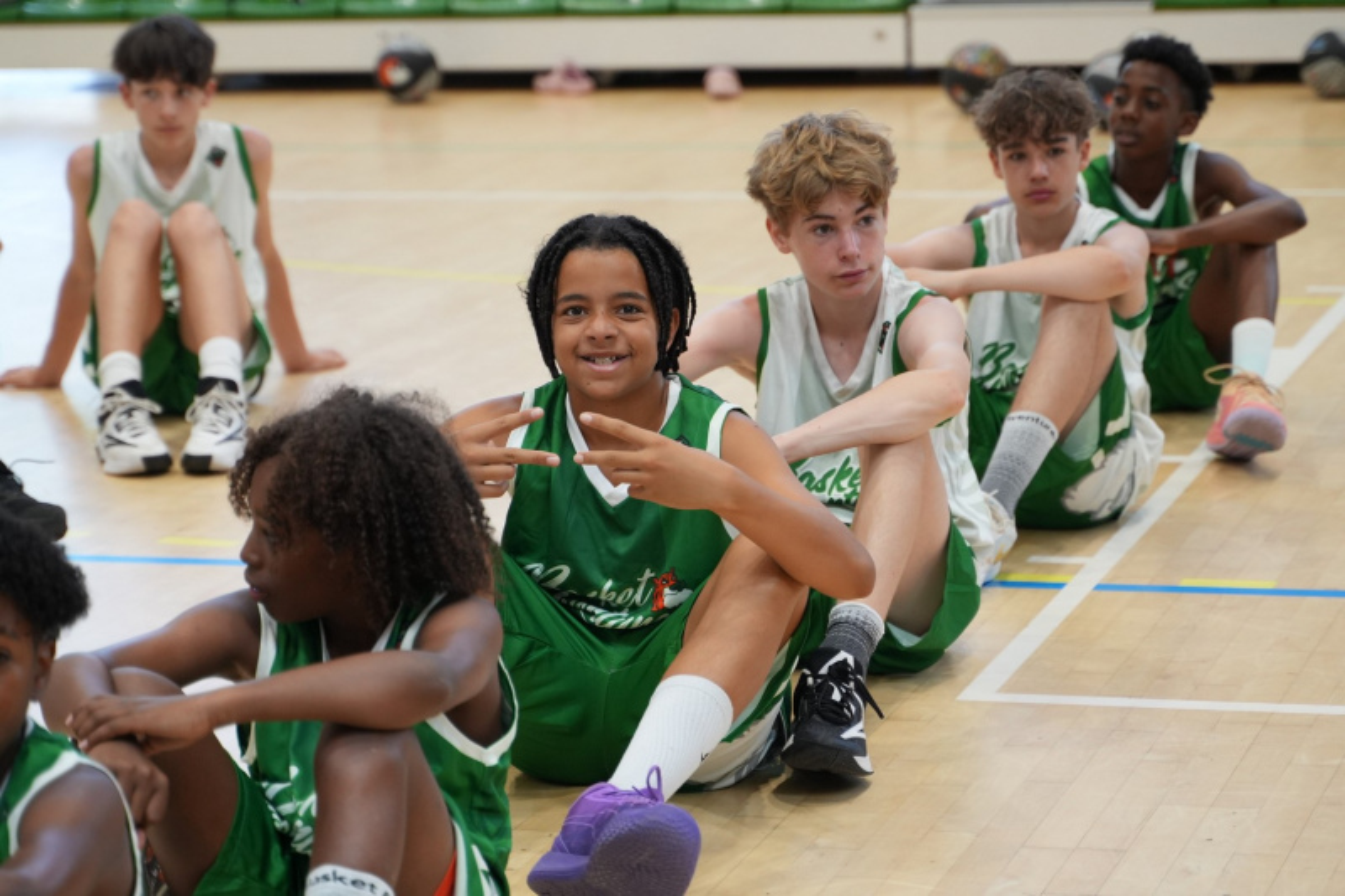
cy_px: 448
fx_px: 4202
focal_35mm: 112
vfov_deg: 12.2
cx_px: 672
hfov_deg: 18.2
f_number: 2.8
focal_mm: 75
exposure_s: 1/320
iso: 640
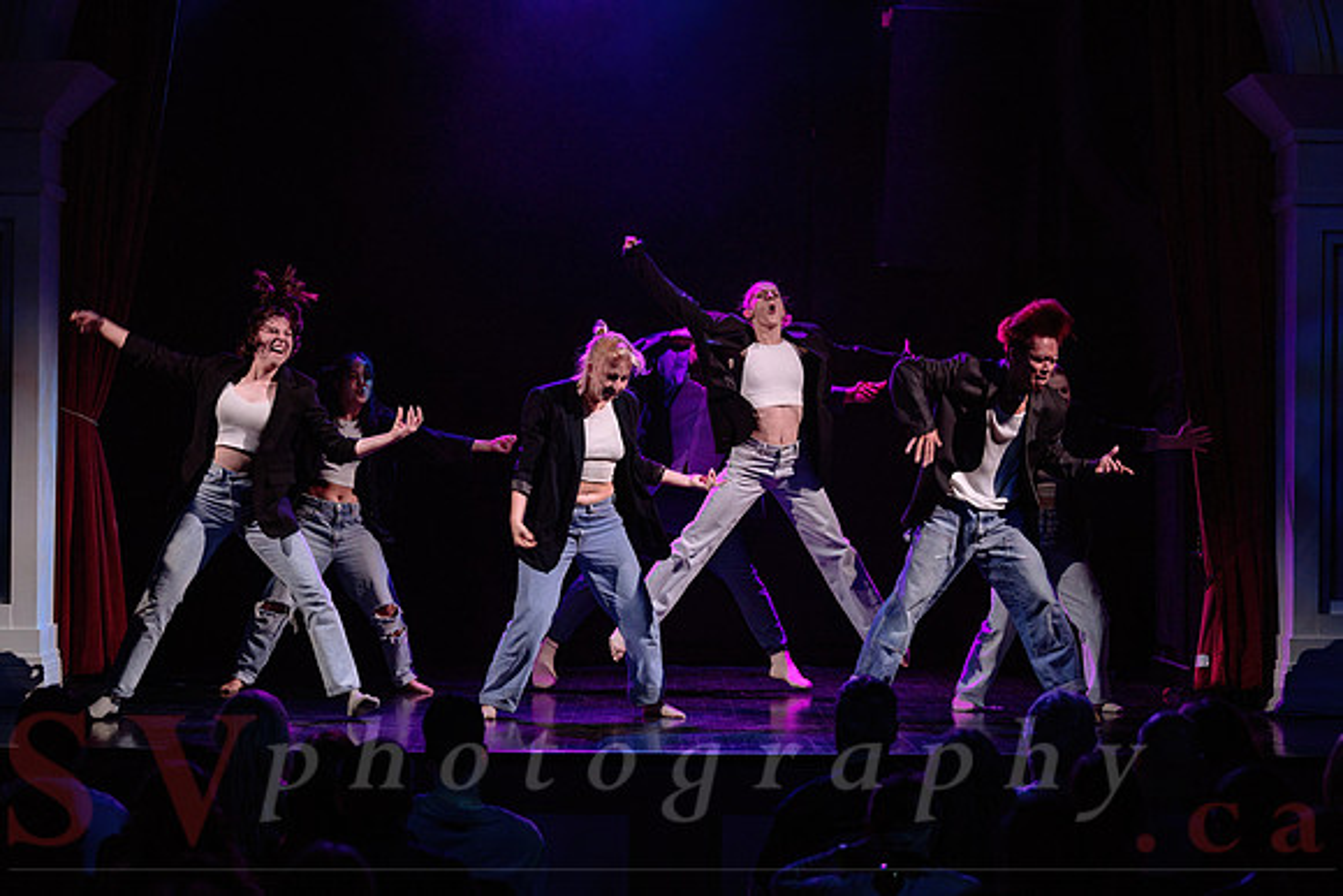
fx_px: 3916
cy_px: 445
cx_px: 770
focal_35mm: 105
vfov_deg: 13.1
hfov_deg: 19.4
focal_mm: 85
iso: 1600
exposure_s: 1/320
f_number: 2.8
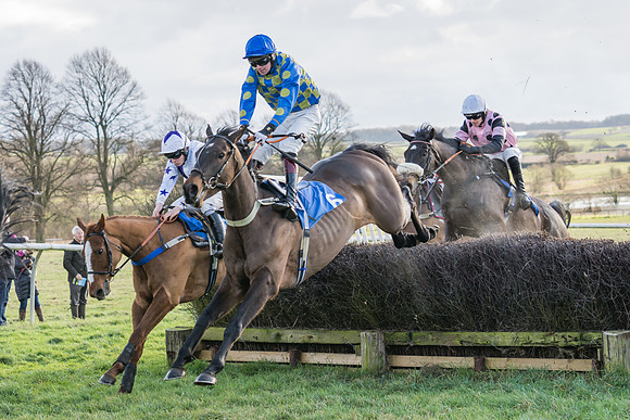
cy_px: 163
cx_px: 201
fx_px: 1953
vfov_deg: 12.3
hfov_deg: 18.3
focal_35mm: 112
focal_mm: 70
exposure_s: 1/1000
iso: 400
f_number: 4
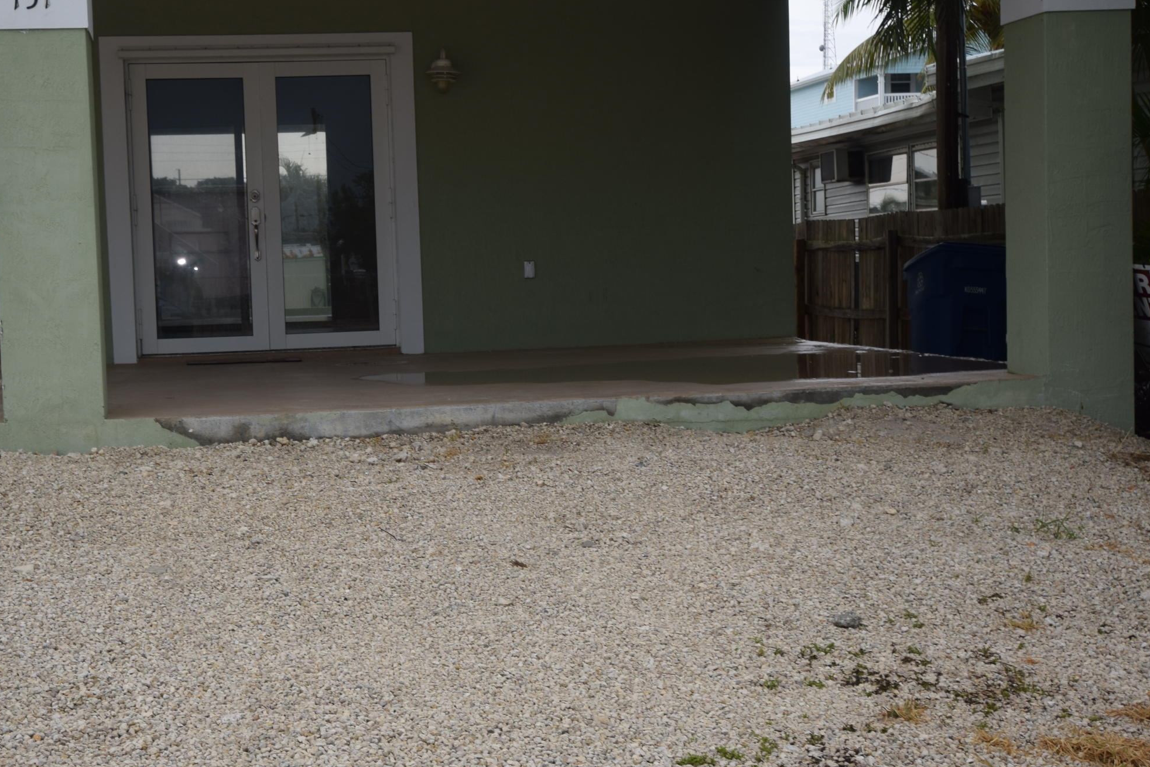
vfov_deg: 24.6
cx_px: 423
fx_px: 1757
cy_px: 367
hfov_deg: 36.0
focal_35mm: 55
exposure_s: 1/125
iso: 100
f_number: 5.6
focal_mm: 24
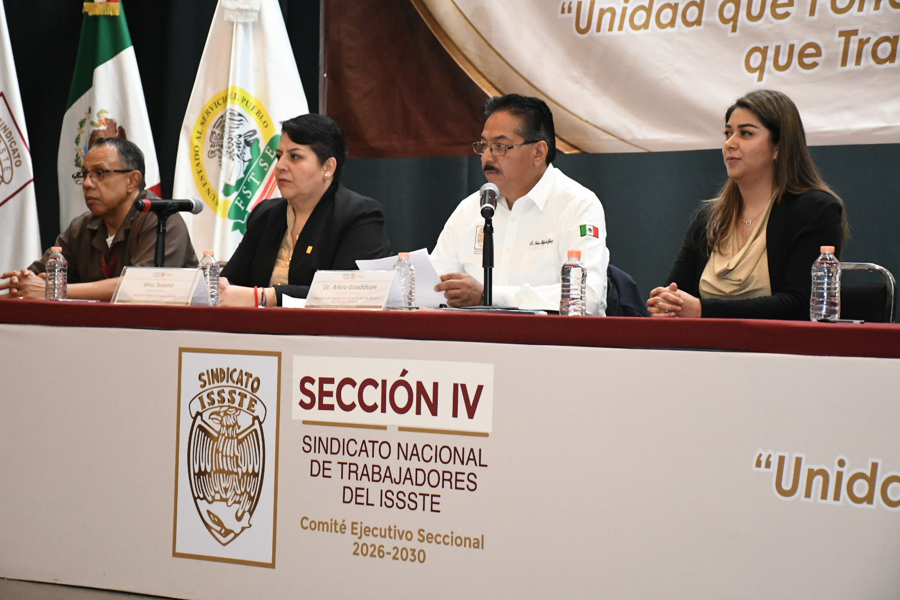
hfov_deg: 21.9
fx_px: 2325
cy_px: 300
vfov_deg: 14.7
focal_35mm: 93
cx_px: 450
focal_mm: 62
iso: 6400
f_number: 5.6
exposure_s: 1/125
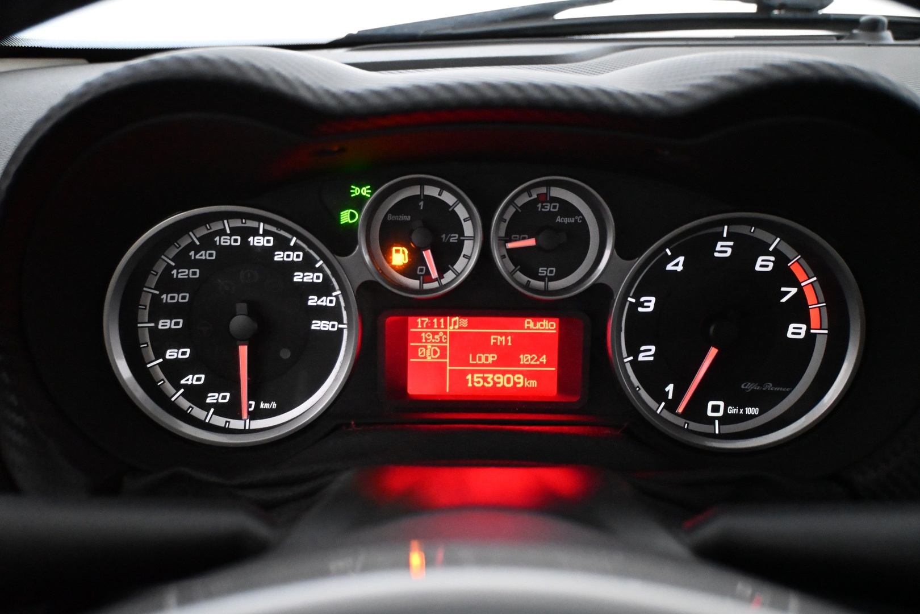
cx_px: 460
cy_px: 307
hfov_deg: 58.3
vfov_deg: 40.8
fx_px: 824
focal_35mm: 32
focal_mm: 21.5
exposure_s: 1/60
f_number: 4
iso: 6400
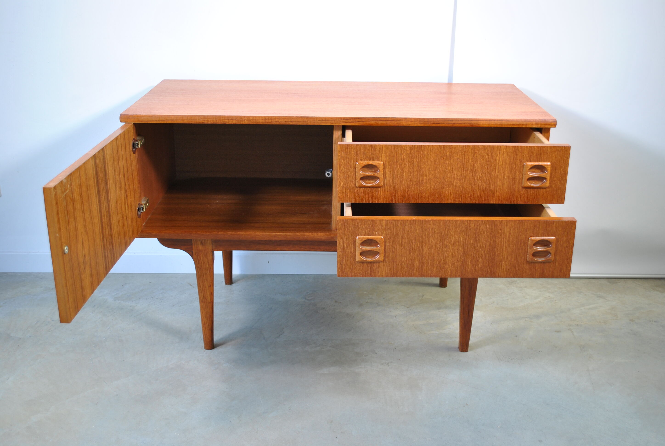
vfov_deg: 34.4
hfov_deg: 49.5
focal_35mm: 39
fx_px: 722
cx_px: 332
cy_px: 223
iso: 200
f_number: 4.5
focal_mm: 26
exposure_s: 1/25
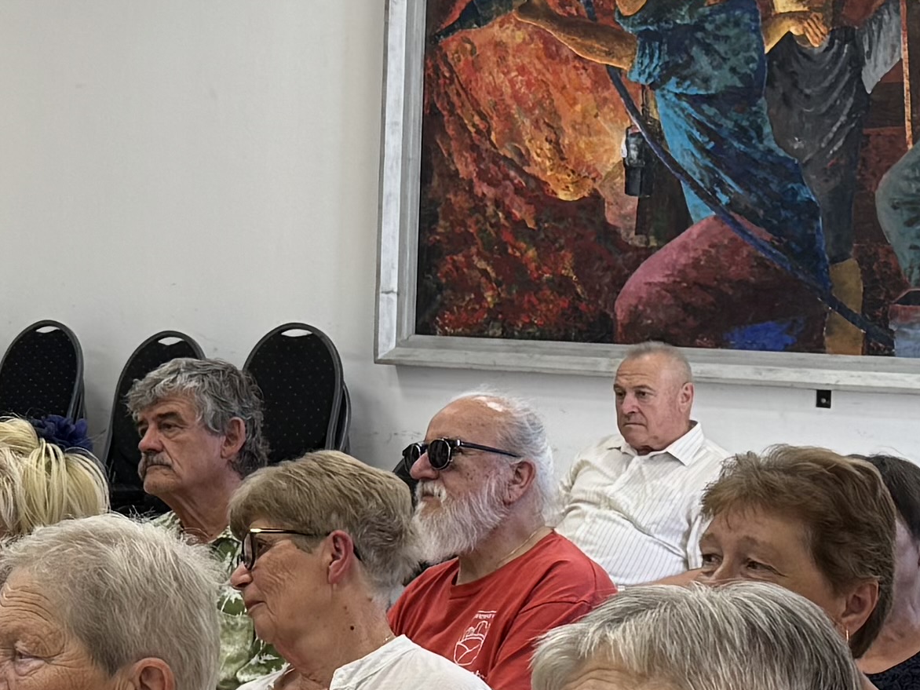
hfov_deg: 16.2
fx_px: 3110
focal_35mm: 117
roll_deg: -1.0
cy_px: 369
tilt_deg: -1.9
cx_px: -176
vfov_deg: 12.7
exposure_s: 1/100
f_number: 1.78
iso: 125
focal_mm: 6.76
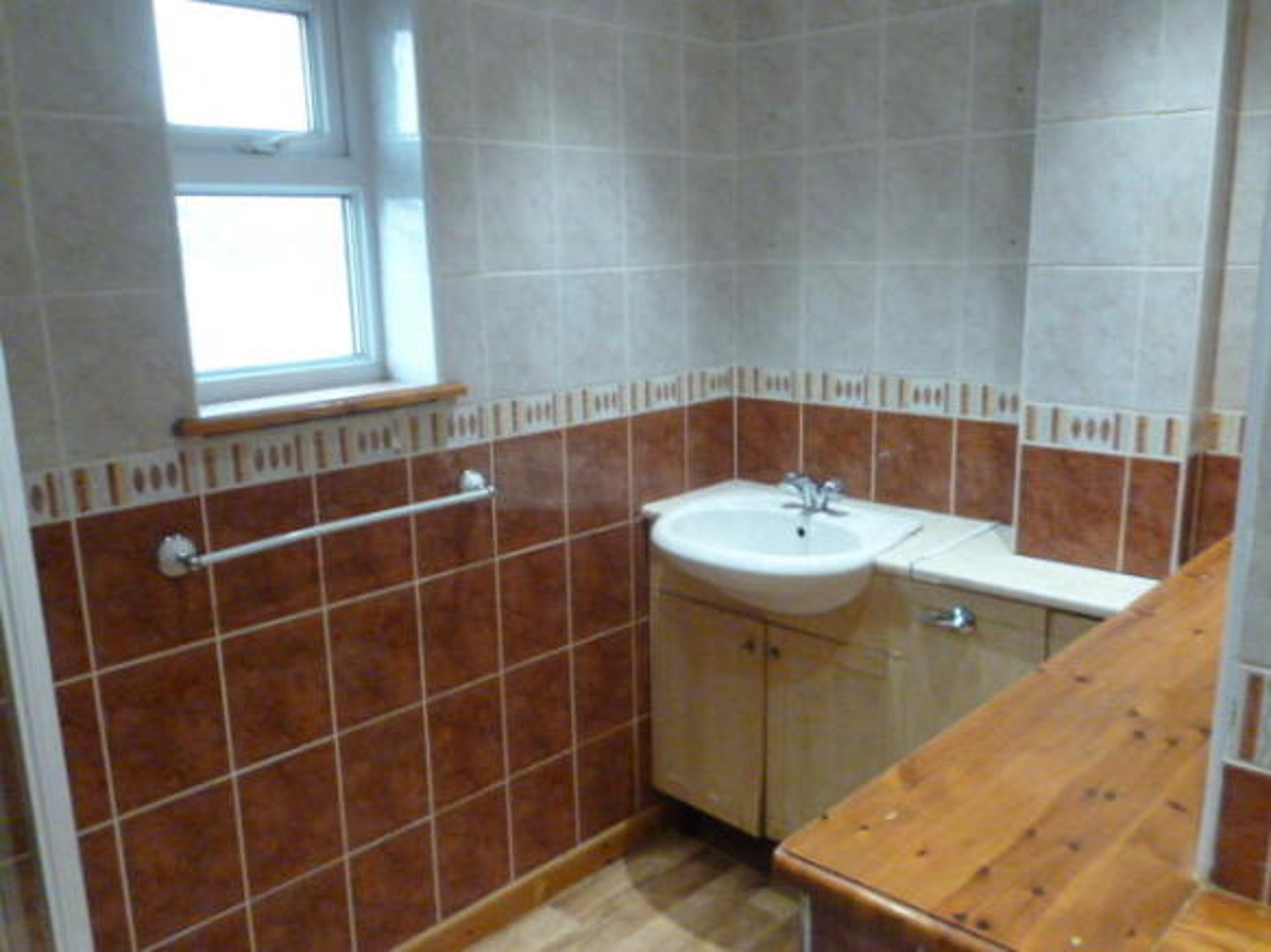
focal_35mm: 28
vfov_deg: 49.7
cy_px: 476
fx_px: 1028
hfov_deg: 63.5
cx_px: 636
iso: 800
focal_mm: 5
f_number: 2.7
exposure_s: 1/50
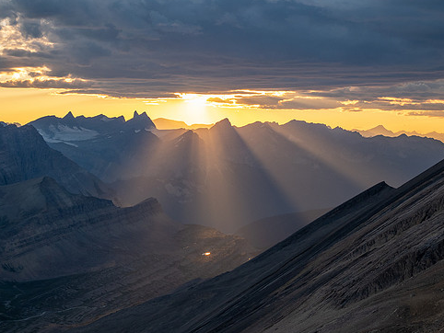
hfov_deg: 25.3
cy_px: 167
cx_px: 205
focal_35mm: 77
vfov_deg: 19.2
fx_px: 988
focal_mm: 32
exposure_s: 1/100
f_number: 8
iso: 200
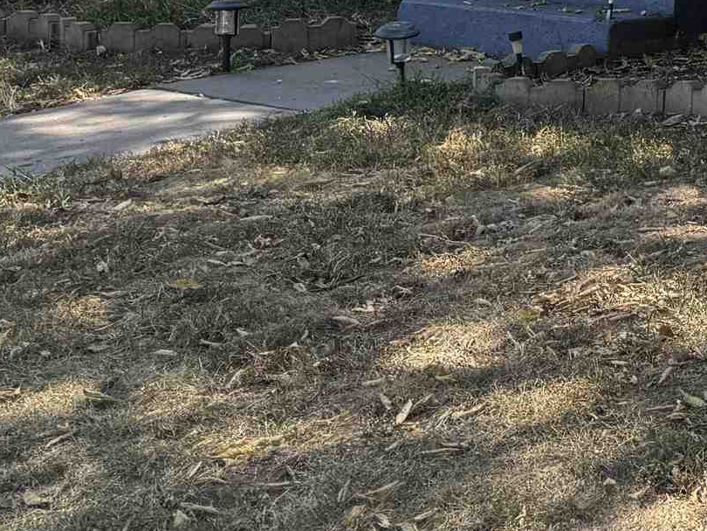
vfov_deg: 15.4
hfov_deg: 17.1
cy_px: -171
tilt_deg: -2.9
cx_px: 1329
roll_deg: -0.7
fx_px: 1859
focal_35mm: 91
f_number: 1.78
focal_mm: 6.76
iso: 80
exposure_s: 1/558
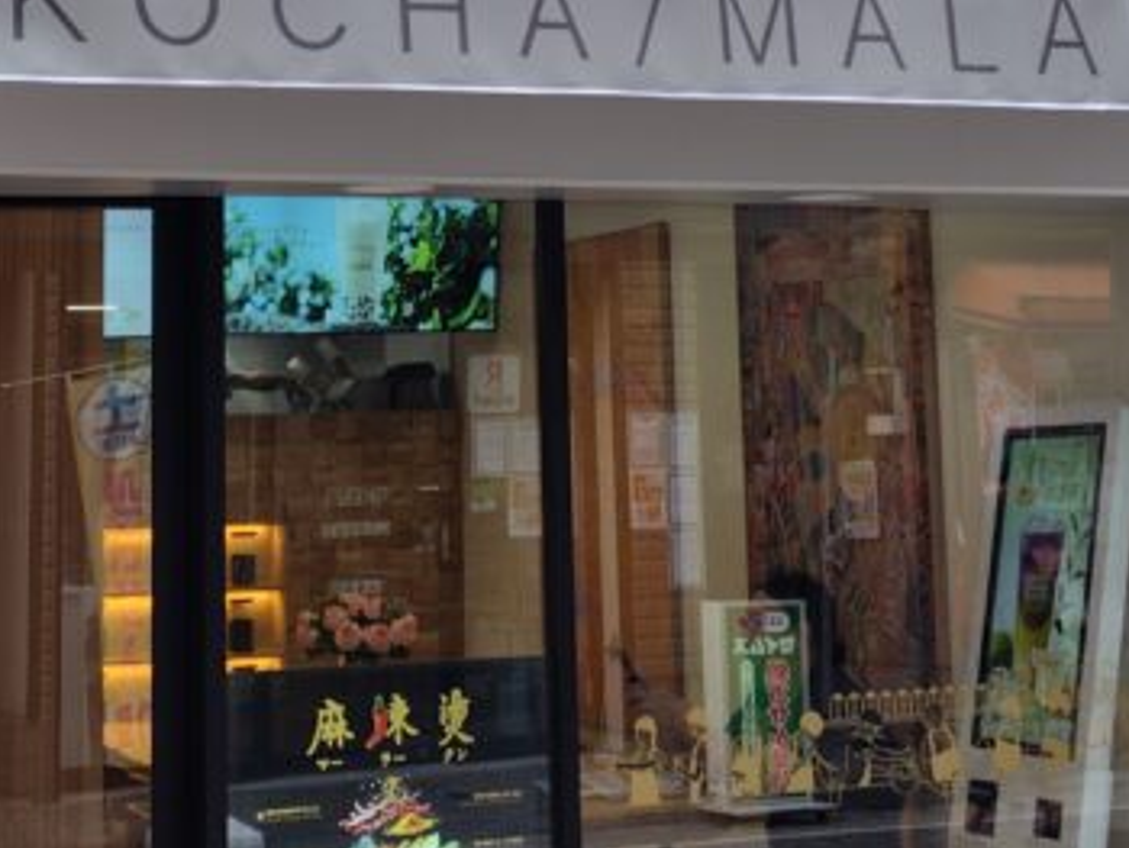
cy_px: -55
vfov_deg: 17.1
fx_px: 2742
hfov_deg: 23.3
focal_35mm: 84
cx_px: 542
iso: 59
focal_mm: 5.6
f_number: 1.9
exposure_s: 1/120
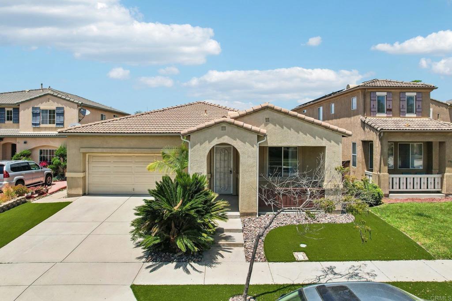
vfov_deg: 57.2
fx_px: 276
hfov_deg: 78.6
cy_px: 150
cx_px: 226
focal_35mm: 22
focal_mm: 8.4
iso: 110
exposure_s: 1/1000
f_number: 2.8
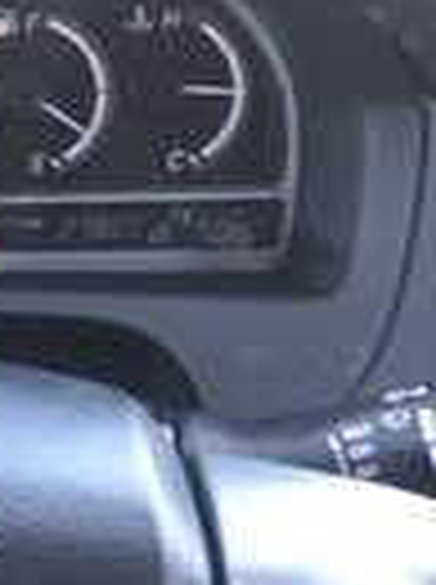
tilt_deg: -19.0
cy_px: 94
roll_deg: +4.8
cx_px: -382
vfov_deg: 18.2
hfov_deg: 12.4
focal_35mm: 107
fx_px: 1803
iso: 20
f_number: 1.8
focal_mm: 3.99
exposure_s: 1/50
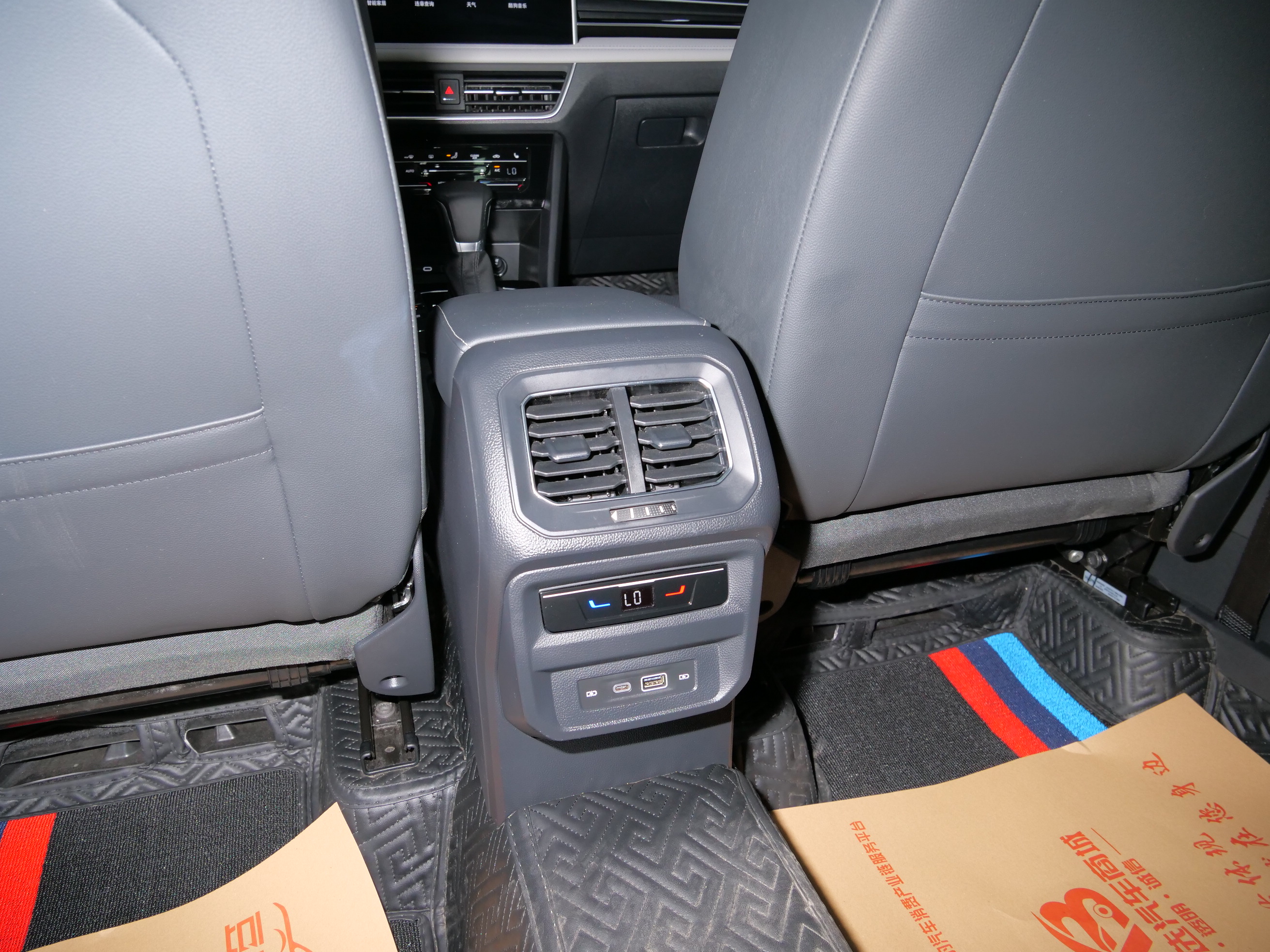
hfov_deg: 71.6
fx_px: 881
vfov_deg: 56.8
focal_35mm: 24
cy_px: 476
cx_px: 635
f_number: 4.5
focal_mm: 12
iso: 800
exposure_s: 1/40
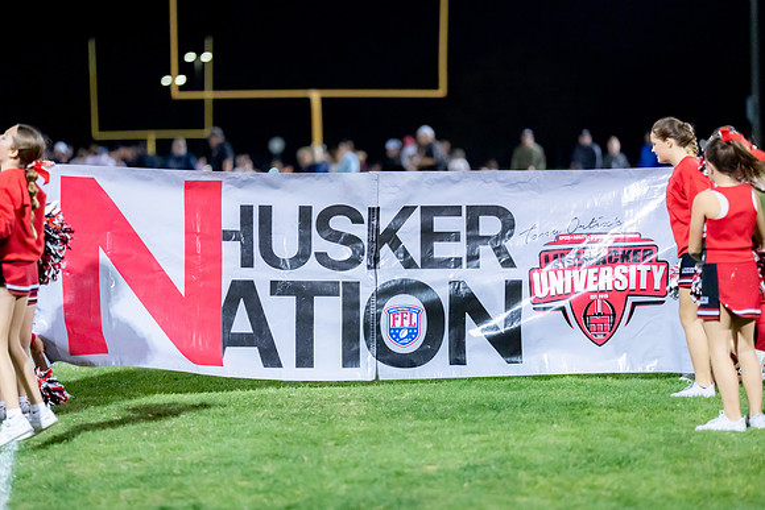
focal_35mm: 140
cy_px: 255
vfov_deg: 9.8
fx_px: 2979
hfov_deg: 14.6
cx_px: 382
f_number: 1.8
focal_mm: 135
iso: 3200
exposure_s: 1/1000
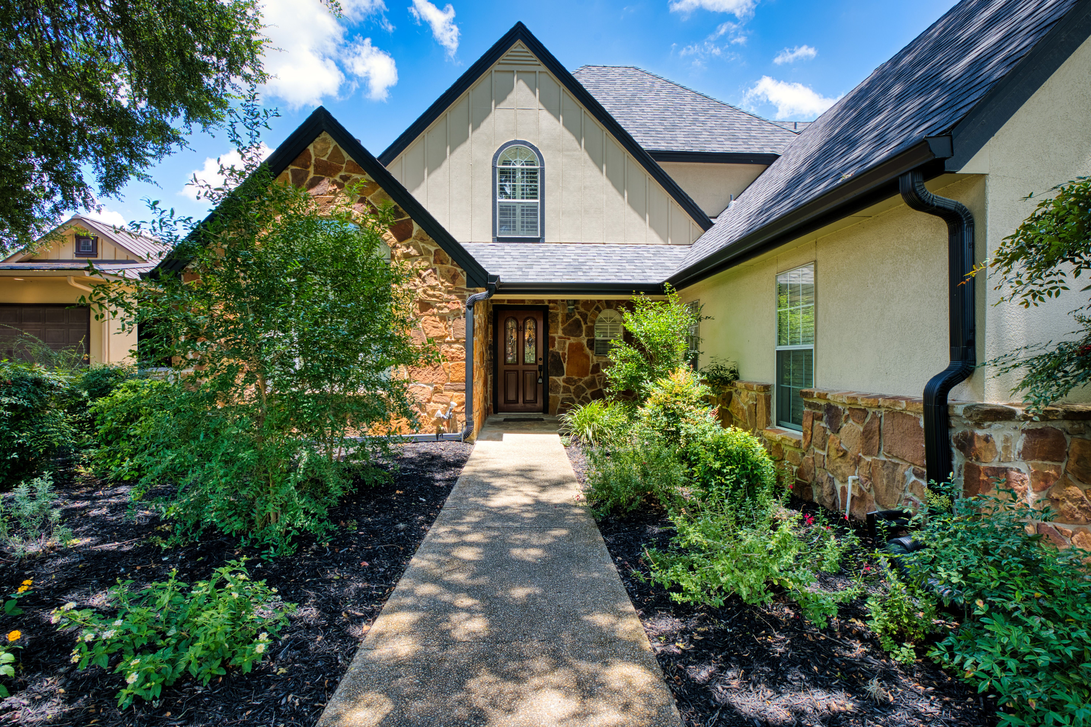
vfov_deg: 73.7
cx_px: 546
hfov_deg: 96.7
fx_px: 485
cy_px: 364
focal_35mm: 16
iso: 100
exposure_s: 1/15
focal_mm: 16
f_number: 11
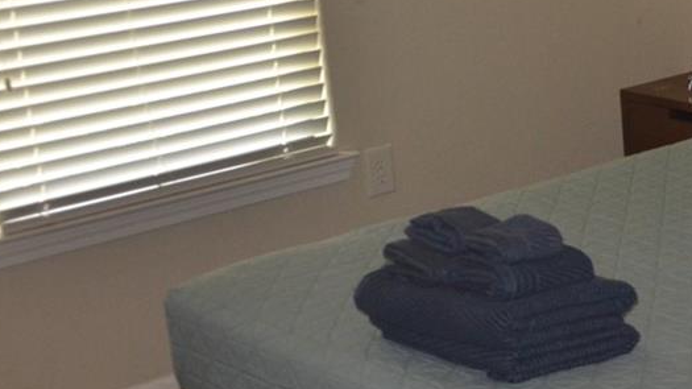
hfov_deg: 21.6
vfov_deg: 14.0
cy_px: 173
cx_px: 971
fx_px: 1578
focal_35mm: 86
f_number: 3.5
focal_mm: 18
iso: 800
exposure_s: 1/60
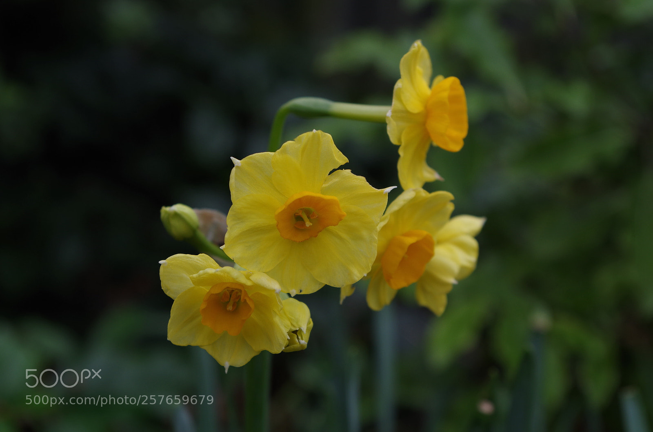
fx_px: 1086
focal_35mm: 60
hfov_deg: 33.5
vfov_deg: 22.5
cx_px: 326
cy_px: 216
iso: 200
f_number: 7.1
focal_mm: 40
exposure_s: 1/100
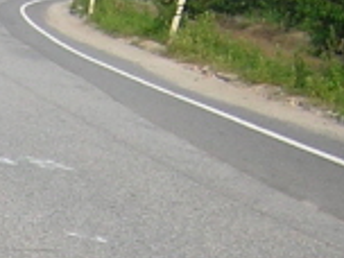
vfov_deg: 8.7
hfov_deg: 11.7
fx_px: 1650
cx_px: -52
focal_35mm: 166
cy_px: 390
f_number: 2.6
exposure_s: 1/255
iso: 50
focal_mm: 4.7
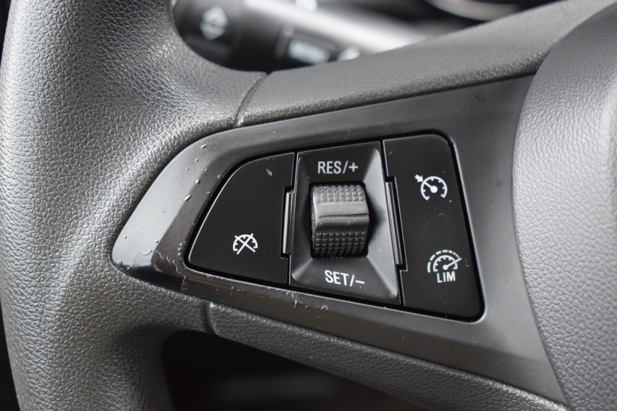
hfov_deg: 29.2
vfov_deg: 19.7
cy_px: 206
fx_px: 1182
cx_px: 308
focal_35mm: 69
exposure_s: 1/60
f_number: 5.3
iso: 2200
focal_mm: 46
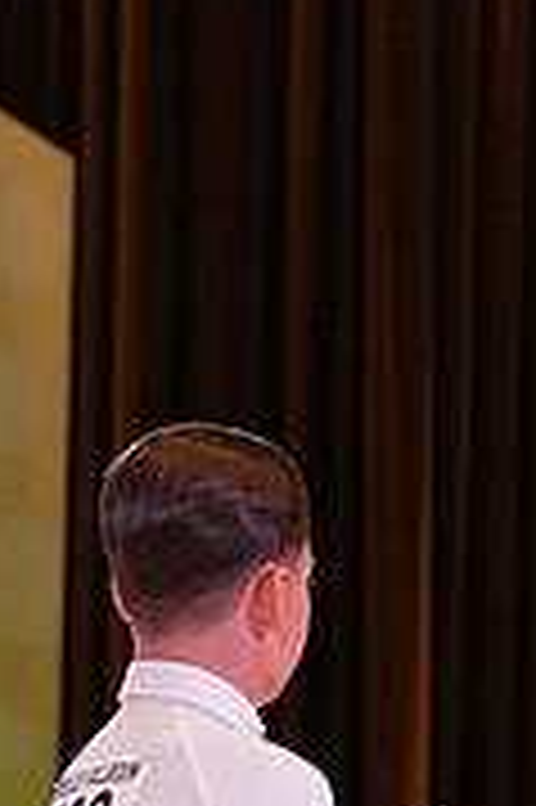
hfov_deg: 3.3
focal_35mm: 418
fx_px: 9353
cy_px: 1175
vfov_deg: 4.9
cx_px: 457
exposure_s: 1/320
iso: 5000
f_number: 7.1
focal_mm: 129
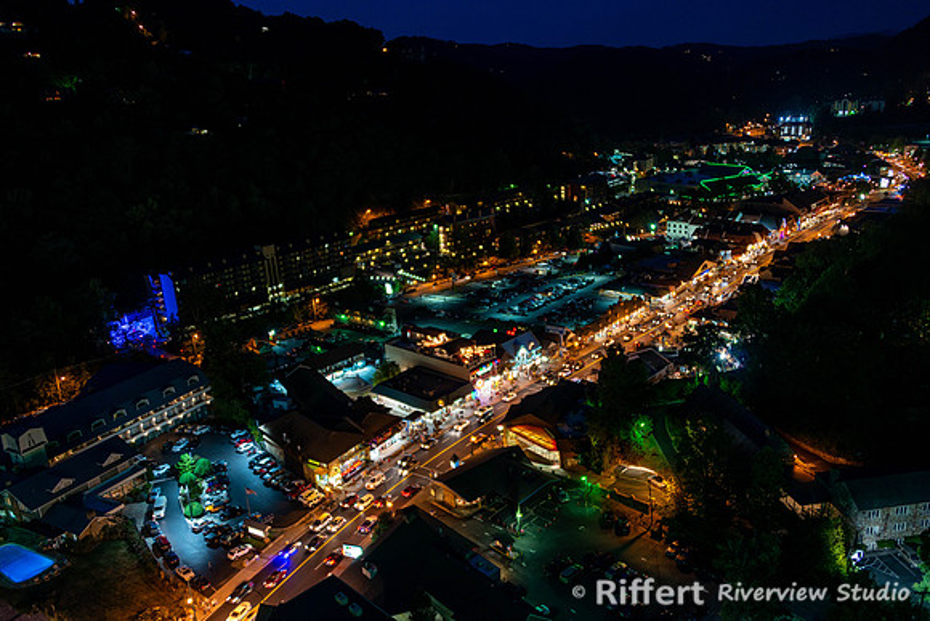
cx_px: 465
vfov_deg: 46.4
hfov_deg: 65.5
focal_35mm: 28
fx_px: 723
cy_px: 310
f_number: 3.5
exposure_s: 1/3
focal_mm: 28
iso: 400
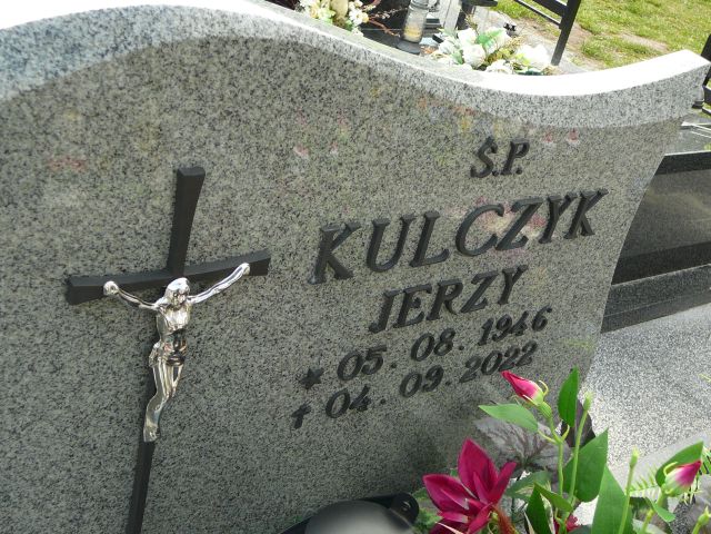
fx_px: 924
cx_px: 356
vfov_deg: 32.2
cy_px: 267
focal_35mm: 45
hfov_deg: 42.1
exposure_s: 1/160
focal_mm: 6.7
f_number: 3.2
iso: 80
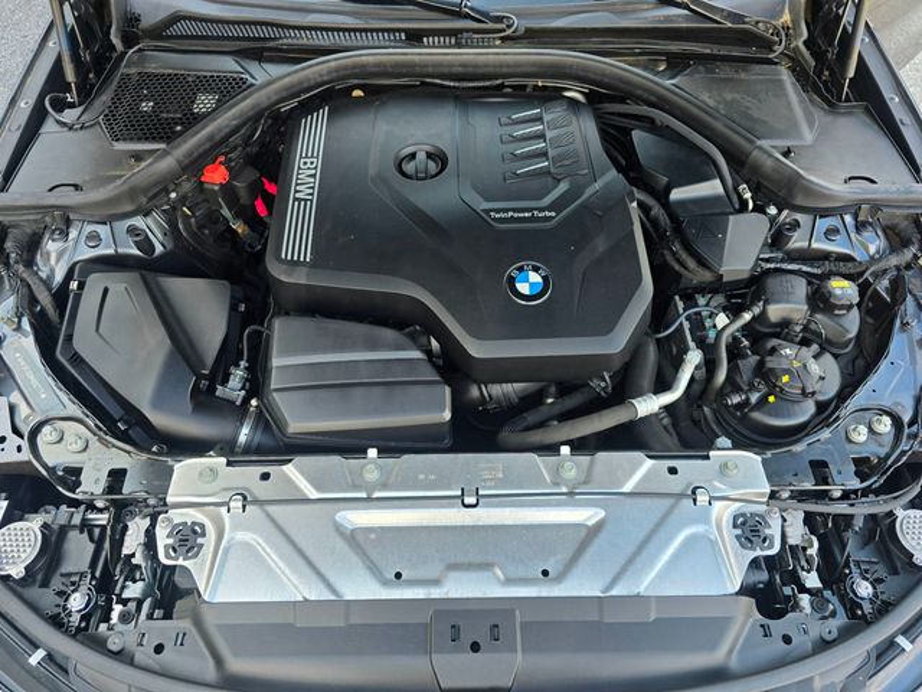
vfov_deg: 58.9
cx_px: 461
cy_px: 346
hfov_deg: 73.9
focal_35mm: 23
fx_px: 613
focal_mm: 6.3
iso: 64
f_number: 1.7
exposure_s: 1/180
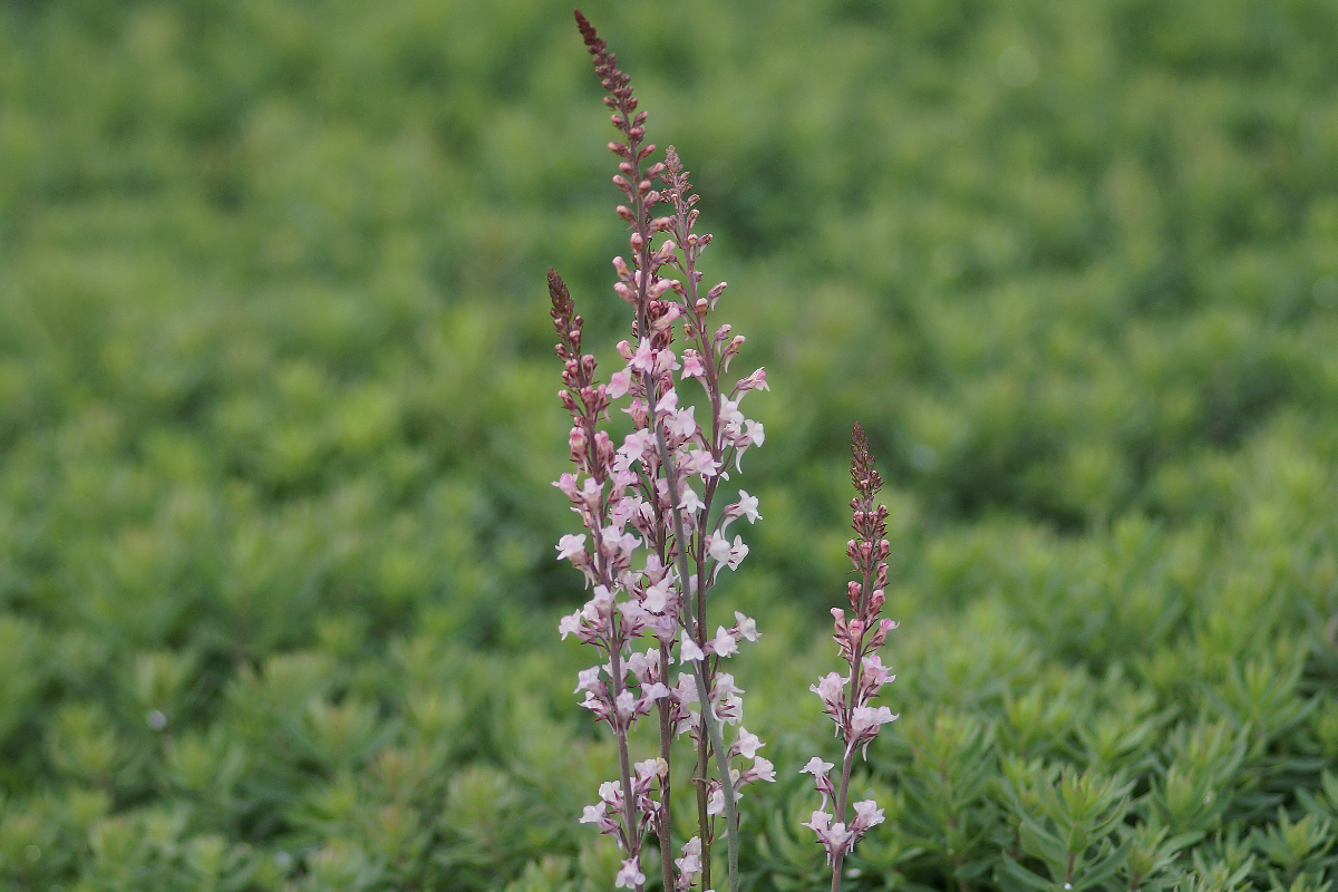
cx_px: 669
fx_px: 5575
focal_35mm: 150
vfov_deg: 9.1
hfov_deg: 13.7
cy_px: 446
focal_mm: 100
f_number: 2.8
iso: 100
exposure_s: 1/200
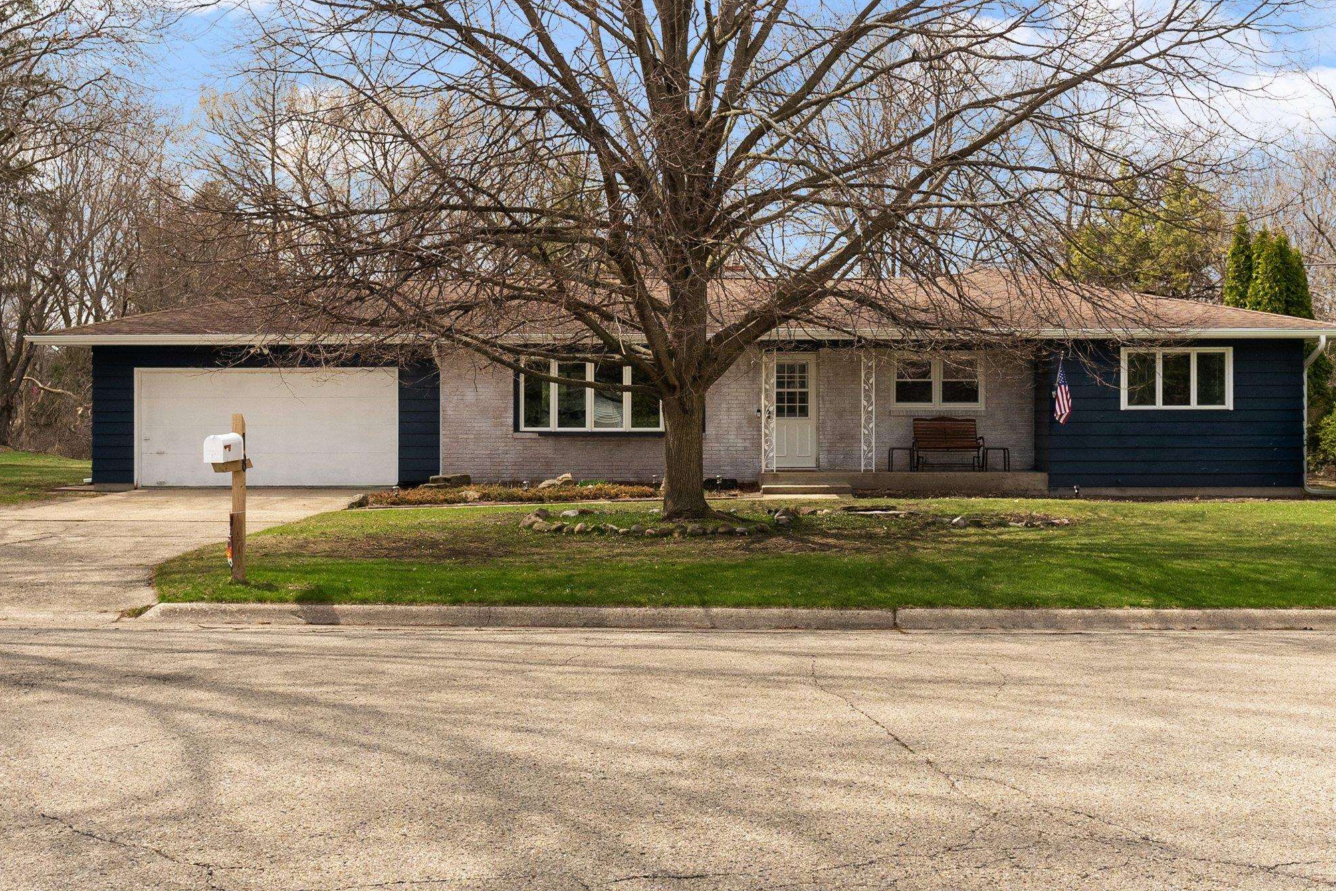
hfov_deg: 48.5
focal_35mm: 40
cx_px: 667
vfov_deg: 33.4
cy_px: 440
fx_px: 1484
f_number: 7.1
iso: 2000
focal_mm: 26
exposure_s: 1/500
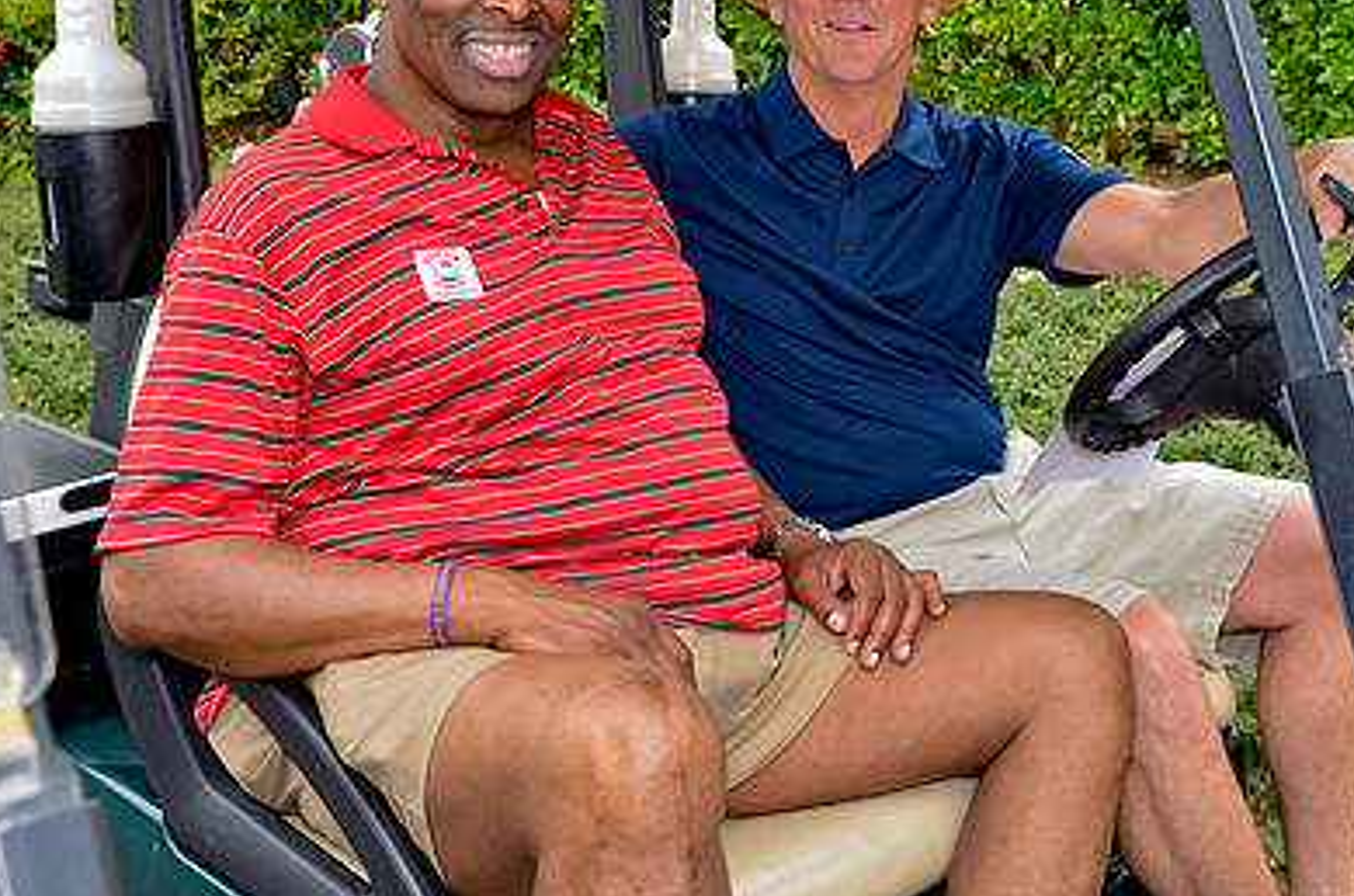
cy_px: 240
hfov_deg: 34.5
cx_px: 764
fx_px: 2176
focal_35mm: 58
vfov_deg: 23.1
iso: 200
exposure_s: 1/200
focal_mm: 26
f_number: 5.6
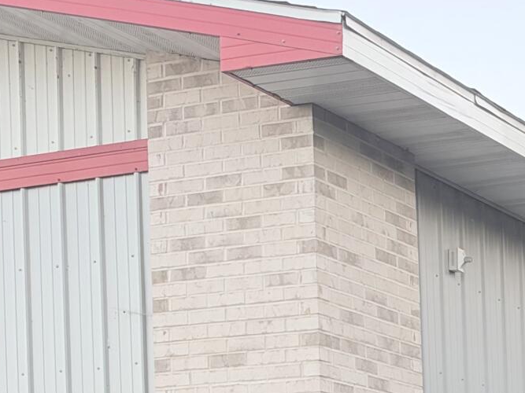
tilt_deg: -2.1
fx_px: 1638
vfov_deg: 12.6
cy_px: 678
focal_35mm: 108
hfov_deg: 16.8
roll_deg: +1.1
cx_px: 755
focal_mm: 6.93
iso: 80
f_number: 1.8
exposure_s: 1/186
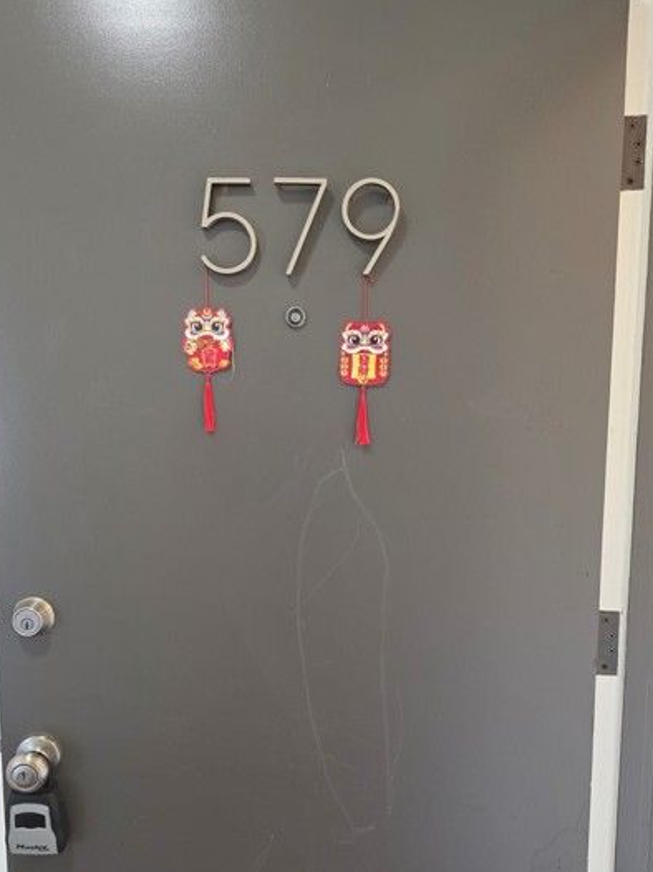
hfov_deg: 49.7
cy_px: 471
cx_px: 298
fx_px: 705
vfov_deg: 63.4
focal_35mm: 28
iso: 320
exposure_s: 1/120
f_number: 1.7
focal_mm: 6.3
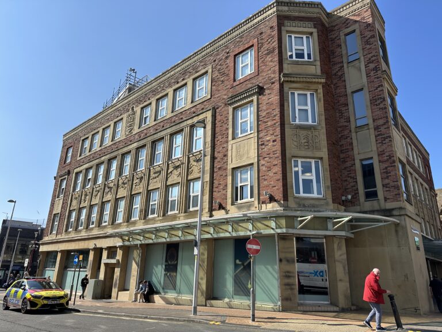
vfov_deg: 56.8
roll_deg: -1.8
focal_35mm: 24
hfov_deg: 71.6
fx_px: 306
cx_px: 221
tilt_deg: +18.2
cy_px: 166
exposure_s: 1/4016
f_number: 1.78
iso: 80
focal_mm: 6.86
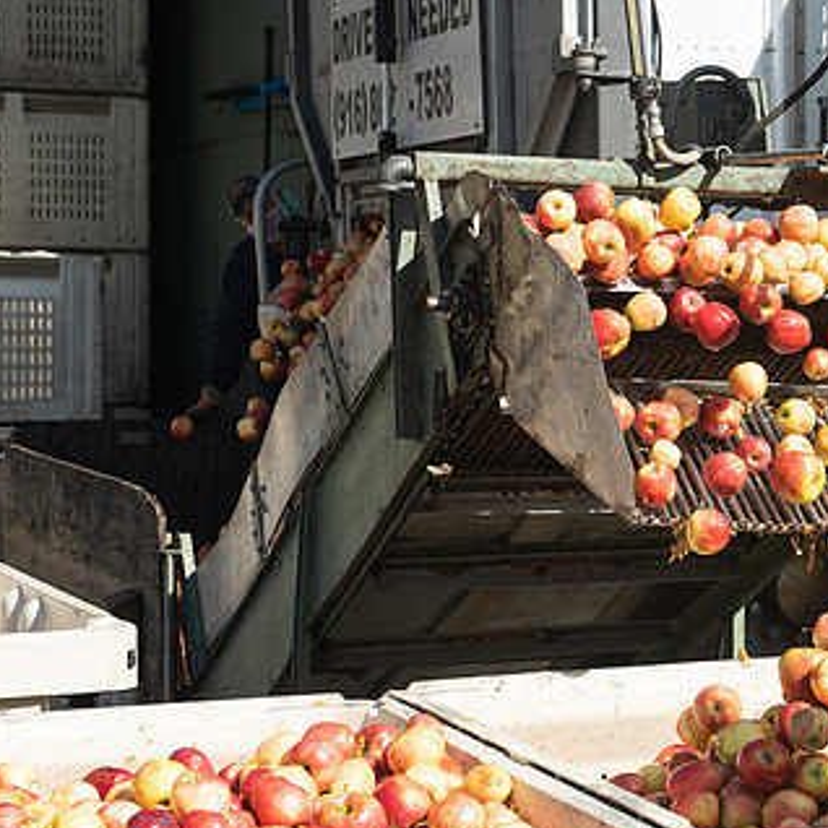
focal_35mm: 96
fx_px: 2598
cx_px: 703
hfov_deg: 17.9
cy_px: 413
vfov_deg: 18.1
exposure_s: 1/1000
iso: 400
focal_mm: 62
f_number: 5.6
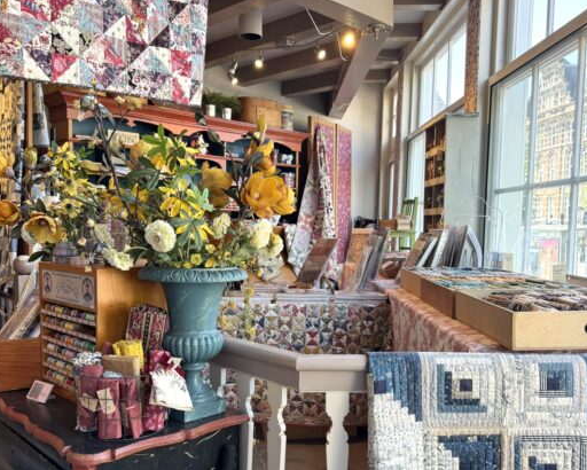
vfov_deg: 45.7
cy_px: 268
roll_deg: +1.0
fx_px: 556
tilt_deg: -3.5
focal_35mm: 32
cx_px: 294
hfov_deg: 55.6
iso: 80
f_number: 1.78
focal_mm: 6.76
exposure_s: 1/100
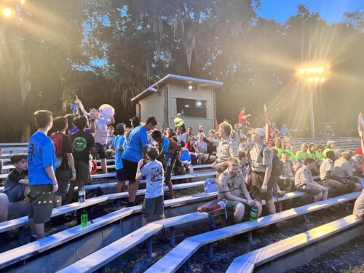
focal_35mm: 26
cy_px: 136
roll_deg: +1.5
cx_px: 182
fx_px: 273
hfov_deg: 67.3
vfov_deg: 53.1
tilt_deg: +2.2
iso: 640
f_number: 1.5
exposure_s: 1/40
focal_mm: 5.7
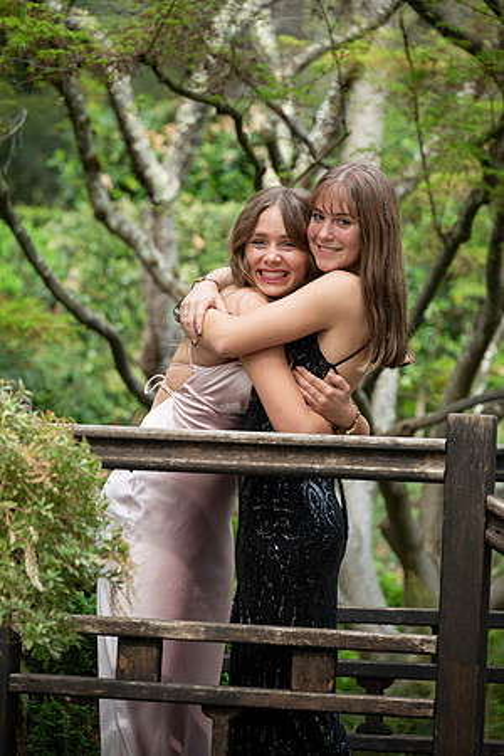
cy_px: 378
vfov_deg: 10.3
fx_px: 4200
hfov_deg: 6.9
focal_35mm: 200
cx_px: 252
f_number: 6.3
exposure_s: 1/800
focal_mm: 200
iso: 1250
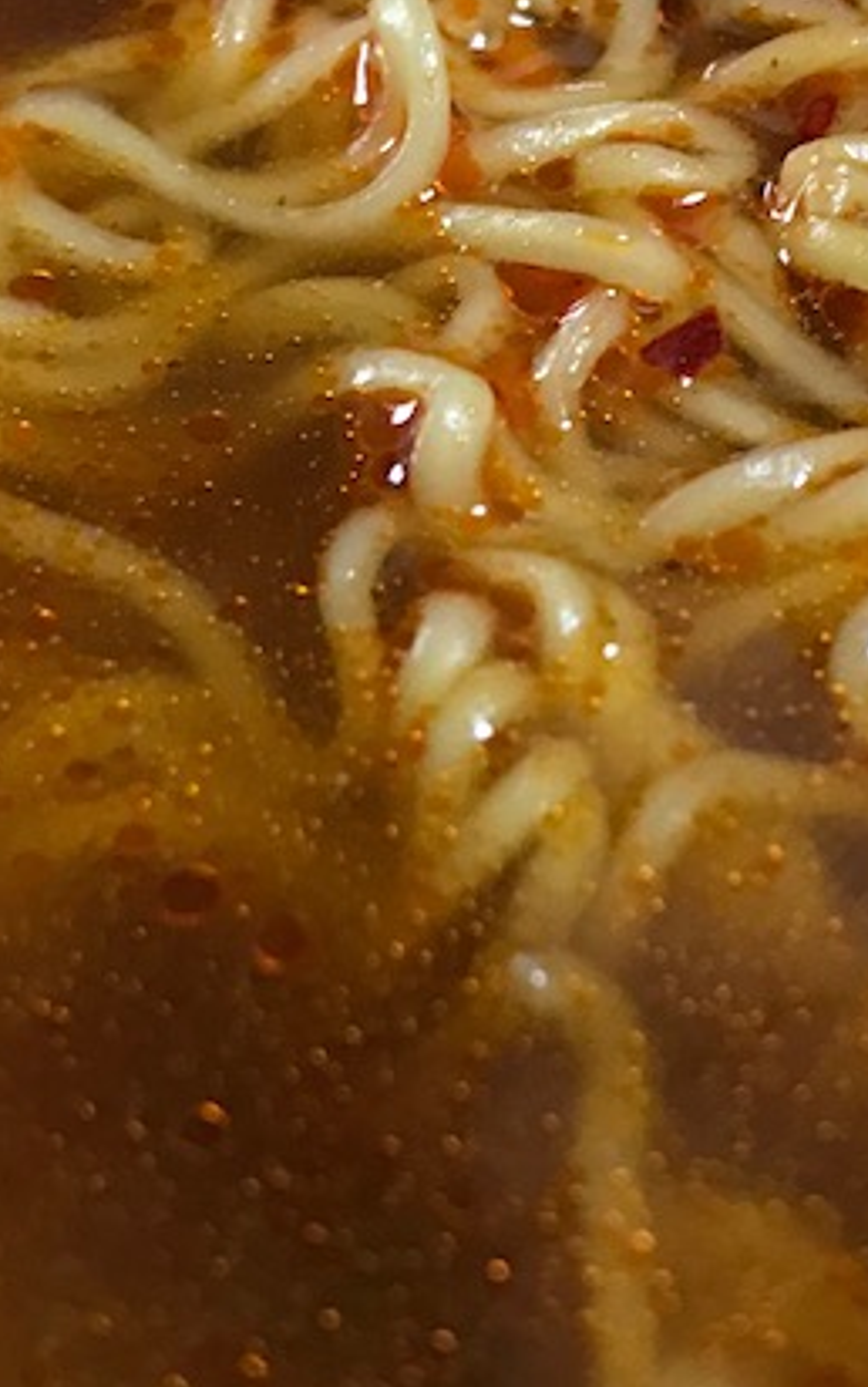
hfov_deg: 18.1
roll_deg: -0.3
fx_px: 2721
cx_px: 569
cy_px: 636
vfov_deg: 28.6
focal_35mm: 72
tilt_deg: -43.0
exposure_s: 1/15
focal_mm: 3.99
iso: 80
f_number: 1.8
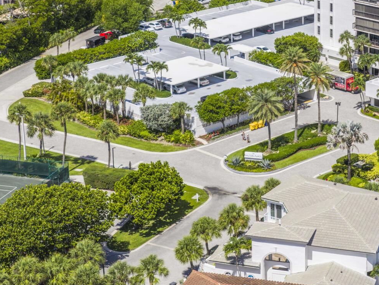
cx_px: 315
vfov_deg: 17.5
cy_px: -12
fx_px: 898
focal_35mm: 82
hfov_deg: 23.4
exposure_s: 1/1250
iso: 100
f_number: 2.8
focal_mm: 14.45
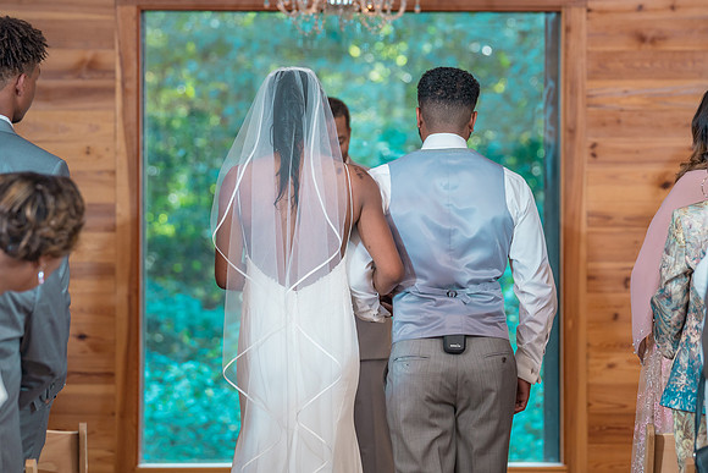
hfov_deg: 13.0
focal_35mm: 158
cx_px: 381
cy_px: 186
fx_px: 3115
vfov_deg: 8.7
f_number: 4
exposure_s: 1/200
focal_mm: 128
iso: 800
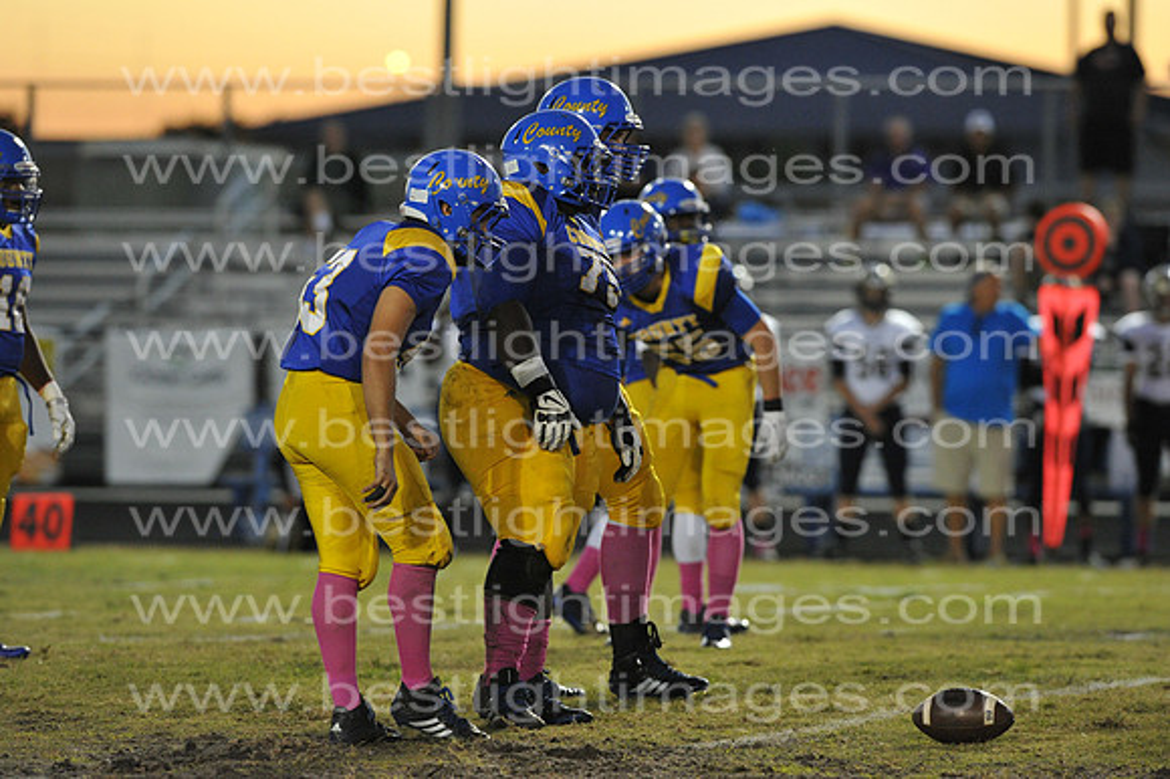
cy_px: 390
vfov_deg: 4.6
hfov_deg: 6.9
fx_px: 9744
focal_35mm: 300
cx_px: 585
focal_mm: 300
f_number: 4.5
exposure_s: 1/500
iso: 5000
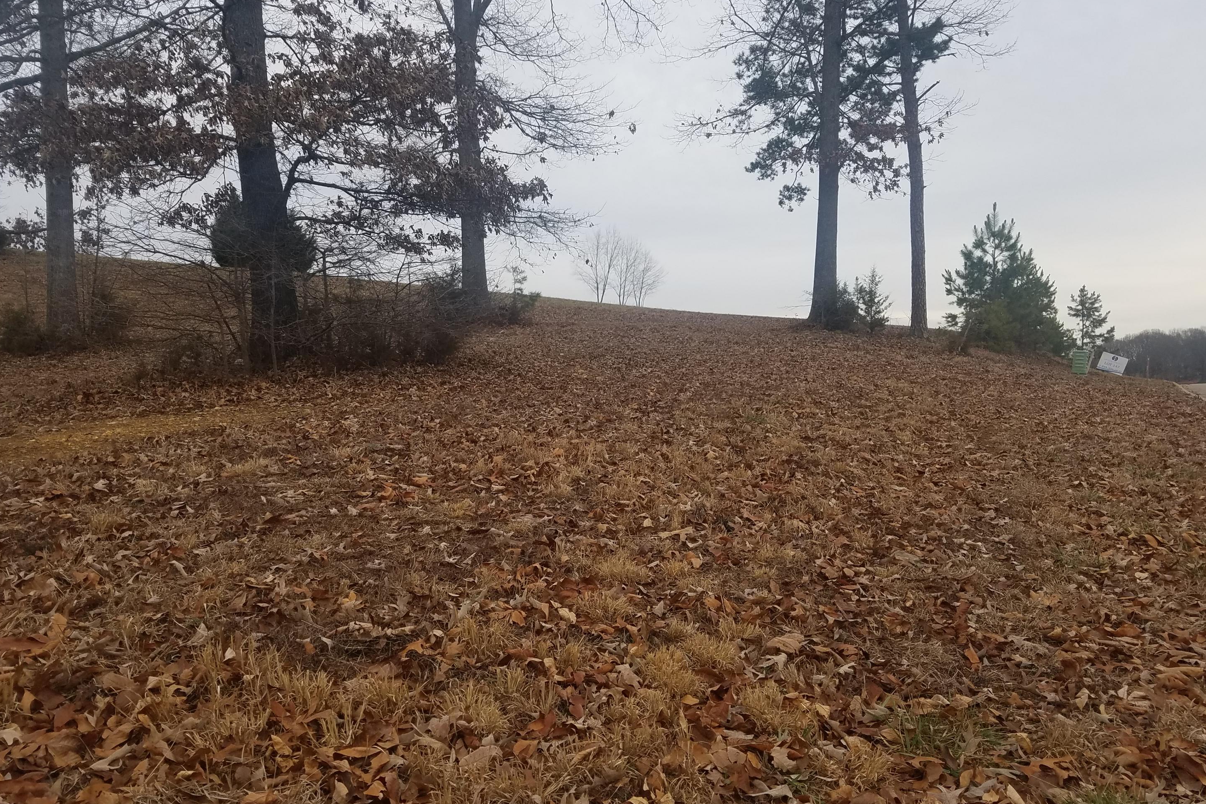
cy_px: 390
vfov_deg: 46.4
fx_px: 938
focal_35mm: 28
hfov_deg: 65.5
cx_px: 600
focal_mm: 4.2
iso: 50
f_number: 1.7
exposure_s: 1/884
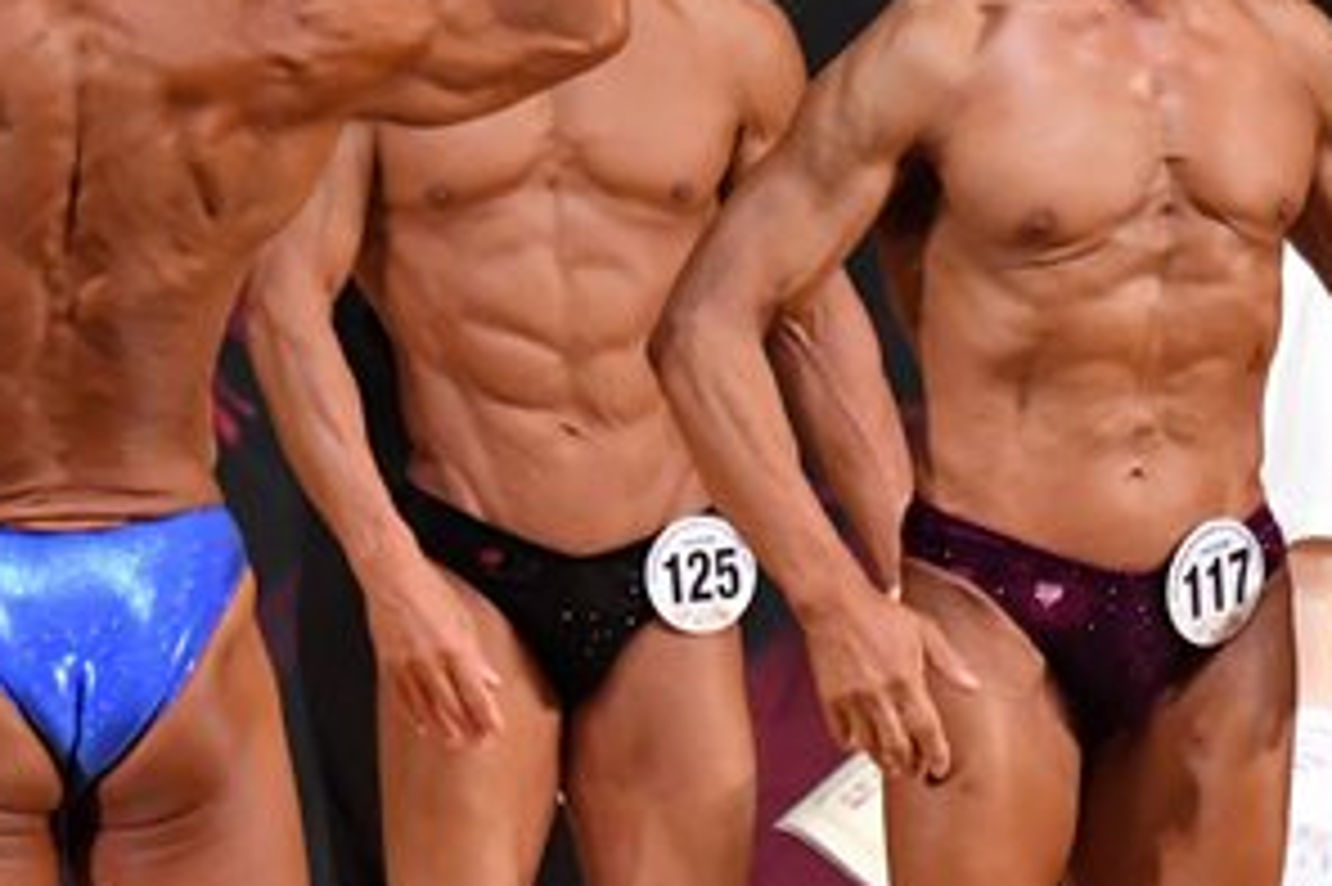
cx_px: 965
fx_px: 27622
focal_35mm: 747
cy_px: 783
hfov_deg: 2.8
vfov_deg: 1.8
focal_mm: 190
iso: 5000
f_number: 5.6
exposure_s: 1/400
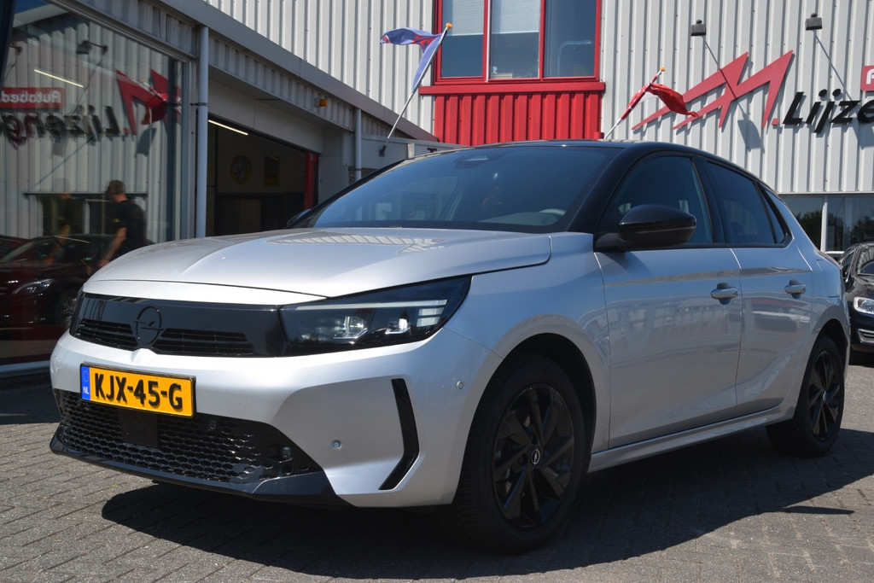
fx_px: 1093
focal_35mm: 45
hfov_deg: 43.6
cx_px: 437
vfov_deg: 29.9
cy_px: 292
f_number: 10
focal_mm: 30
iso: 200
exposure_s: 1/400
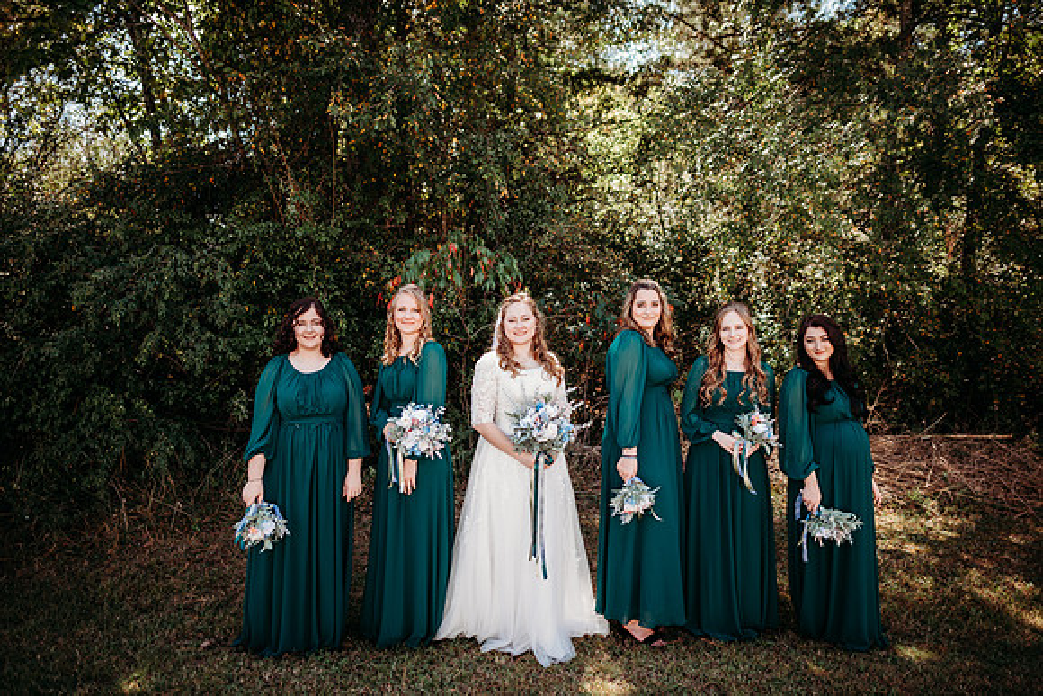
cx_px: 522
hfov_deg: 73.7
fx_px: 695
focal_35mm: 24
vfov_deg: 53.2
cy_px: 348
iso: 160
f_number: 2.2
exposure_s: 1/800
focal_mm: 24
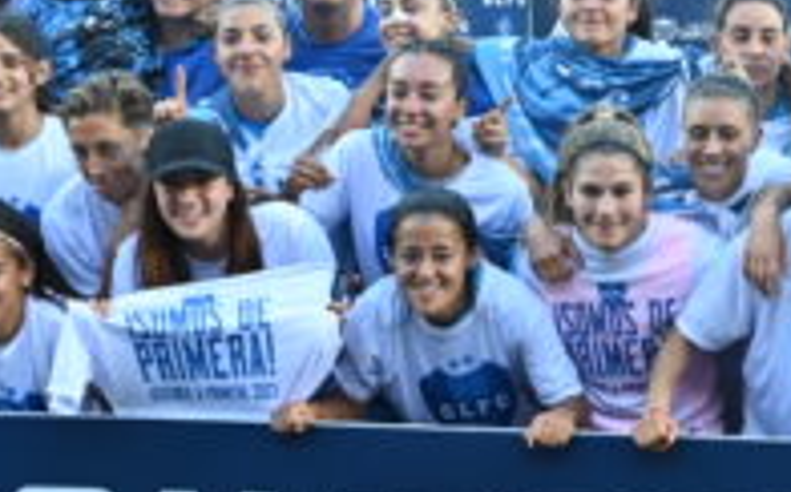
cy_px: 290
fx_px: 2067
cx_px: 767
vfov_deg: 13.6
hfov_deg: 21.0
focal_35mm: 96
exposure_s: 1/100
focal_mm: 24
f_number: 5.6
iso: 500
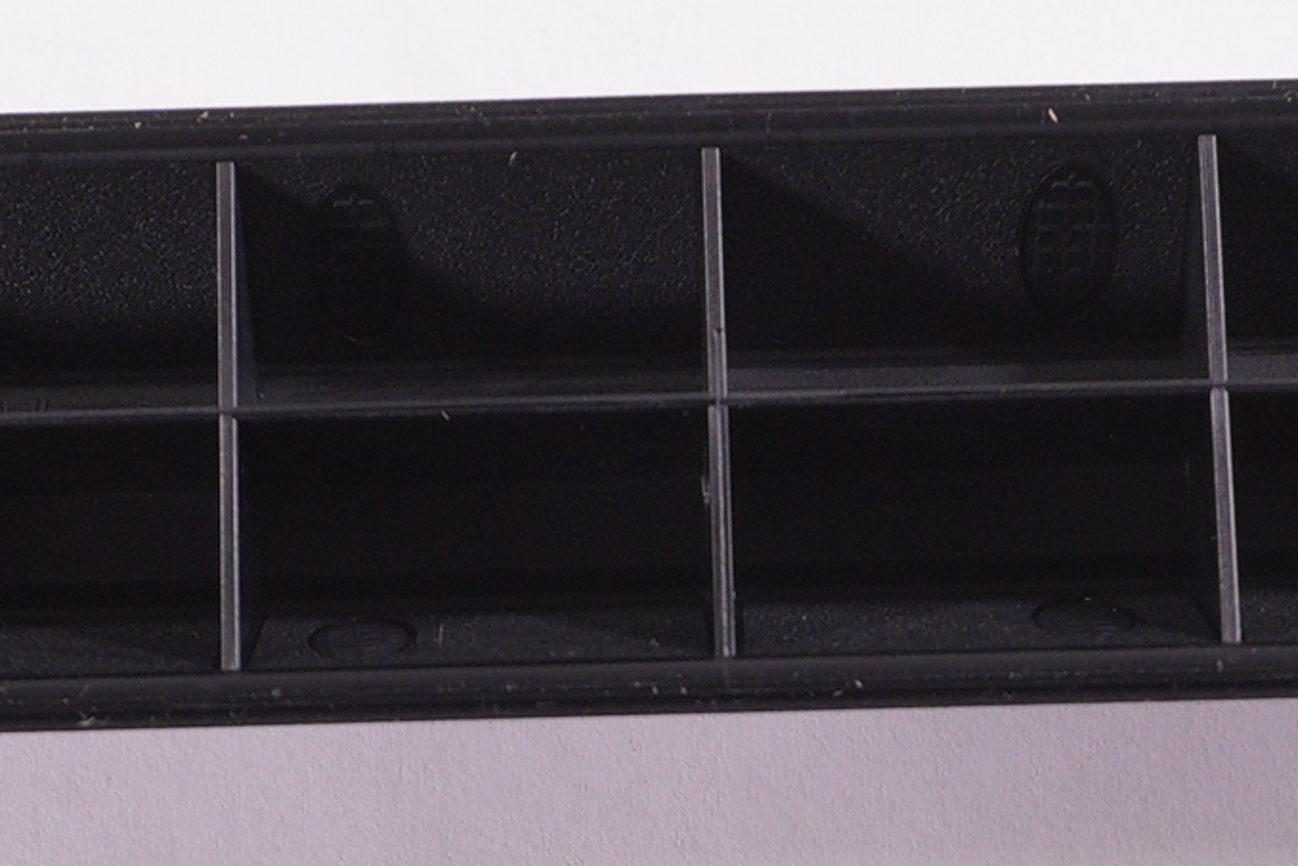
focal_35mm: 146
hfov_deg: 14.1
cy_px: 1050
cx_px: 673
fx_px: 5265
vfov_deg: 9.3
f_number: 5.6
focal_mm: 22
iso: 320
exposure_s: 1/125
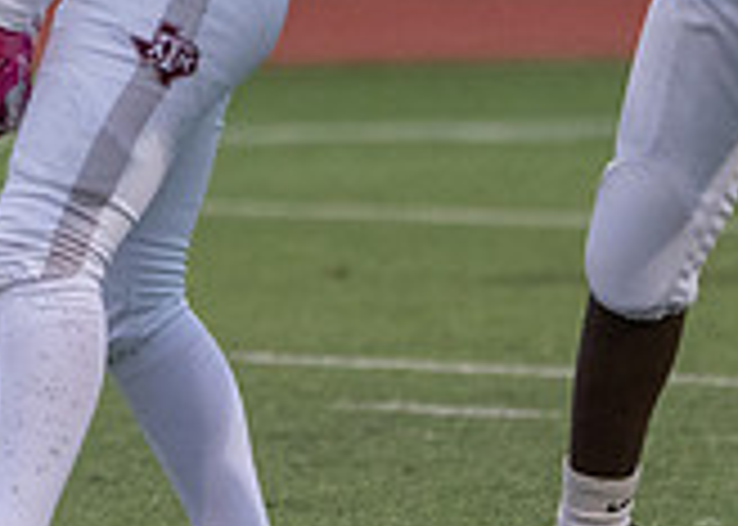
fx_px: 24848
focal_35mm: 1186
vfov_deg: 1.2
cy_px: -102
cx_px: -100
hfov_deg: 1.7
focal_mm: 276
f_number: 5.6
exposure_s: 1/1000
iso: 4000
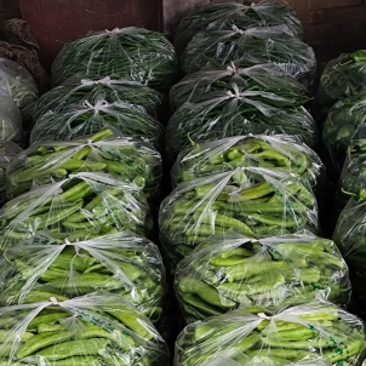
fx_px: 1483
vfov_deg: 13.9
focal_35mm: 124
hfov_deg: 14.0
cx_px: 248
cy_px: 327
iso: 200
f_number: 1.65
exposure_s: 1/100
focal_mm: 6.14
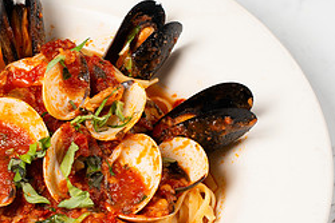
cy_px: 177
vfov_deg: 9.6
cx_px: 53
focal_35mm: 143
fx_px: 1331
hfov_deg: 14.2
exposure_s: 1/200
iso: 200
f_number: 8
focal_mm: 50
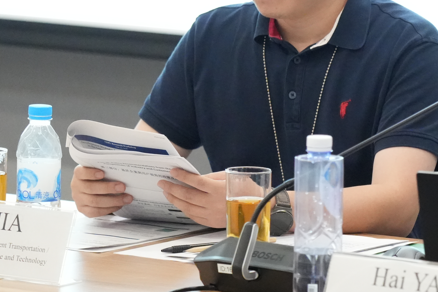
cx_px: 495
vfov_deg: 4.1
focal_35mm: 337
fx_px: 4100
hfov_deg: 6.1
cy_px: 6
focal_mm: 135
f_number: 4
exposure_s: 1/320
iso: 12800
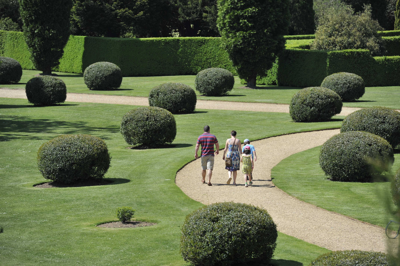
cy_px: 133
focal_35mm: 200
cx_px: 200
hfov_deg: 10.3
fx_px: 2221
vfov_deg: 6.9
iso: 400
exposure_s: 1/1250
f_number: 5.6
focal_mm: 200
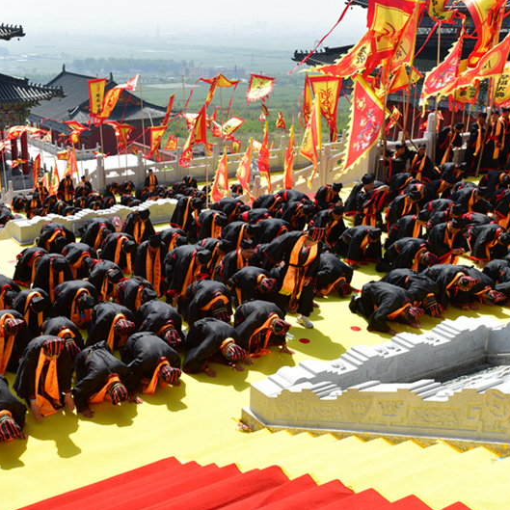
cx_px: 150
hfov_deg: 37.0
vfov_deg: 37.6
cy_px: 255
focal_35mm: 45
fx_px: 750
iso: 320
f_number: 10
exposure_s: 1/400
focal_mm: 35
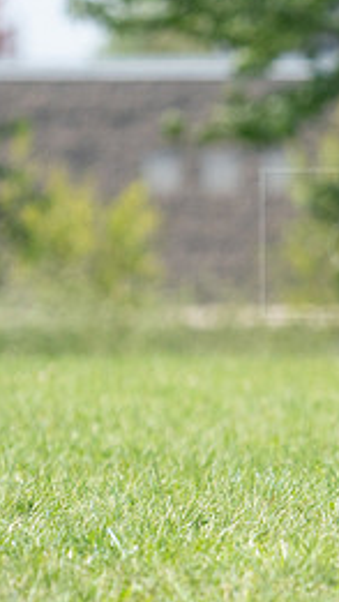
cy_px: 283
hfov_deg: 1.6
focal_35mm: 741
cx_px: 480
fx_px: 11830
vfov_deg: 2.9
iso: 1600
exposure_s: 1/4000
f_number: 6.3
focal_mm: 318
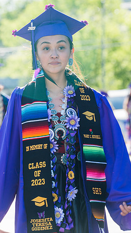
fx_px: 1305
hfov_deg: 5.7
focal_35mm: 211
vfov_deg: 10.2
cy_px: 116
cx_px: 60
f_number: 8
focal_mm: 200
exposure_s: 1/160
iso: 400
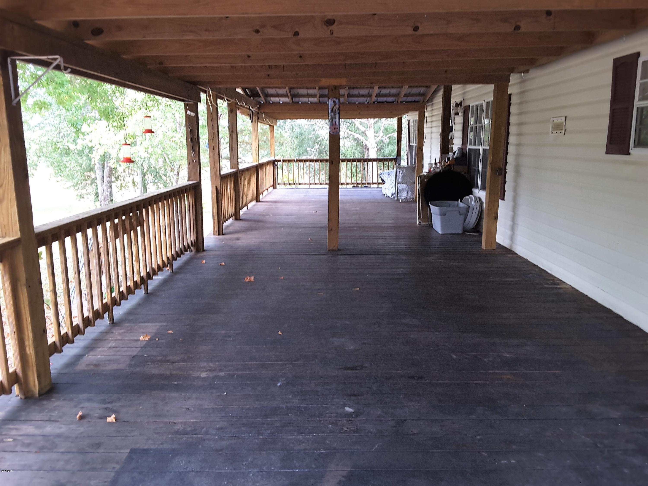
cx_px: 324
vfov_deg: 45.4
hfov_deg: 58.4
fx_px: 580
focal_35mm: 31
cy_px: 243
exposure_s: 1/30
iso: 50
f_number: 1.9
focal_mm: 2.9
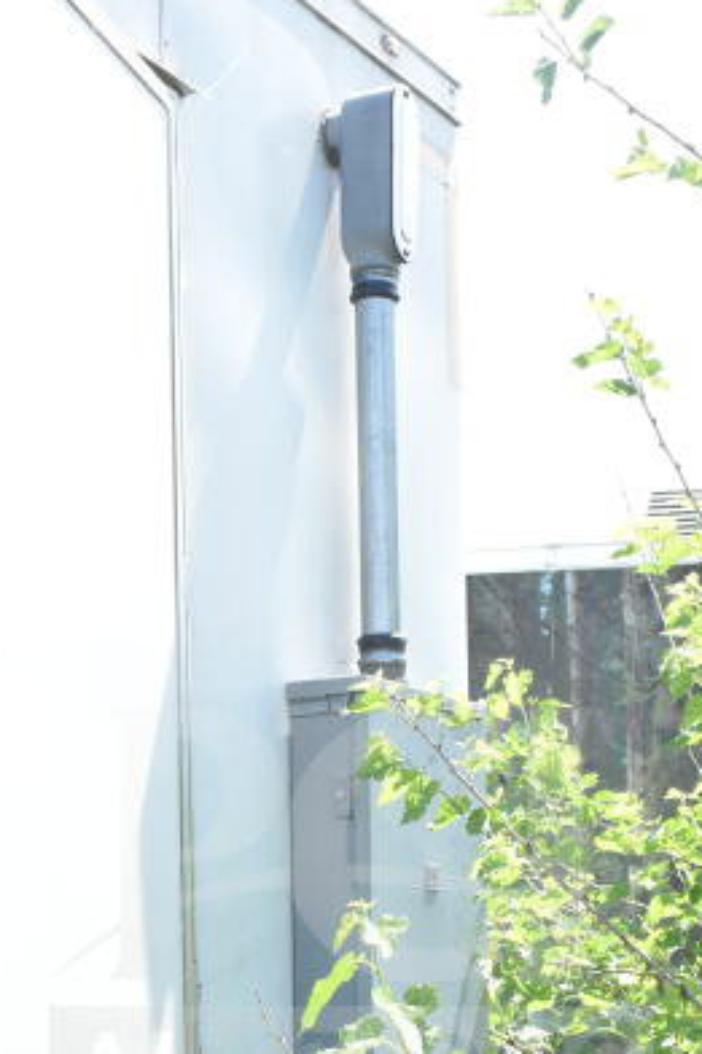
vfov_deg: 27.9
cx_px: 350
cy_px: 920
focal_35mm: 70
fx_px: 2049
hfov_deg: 19.4
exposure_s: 1/500
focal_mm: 20
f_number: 11
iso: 1600
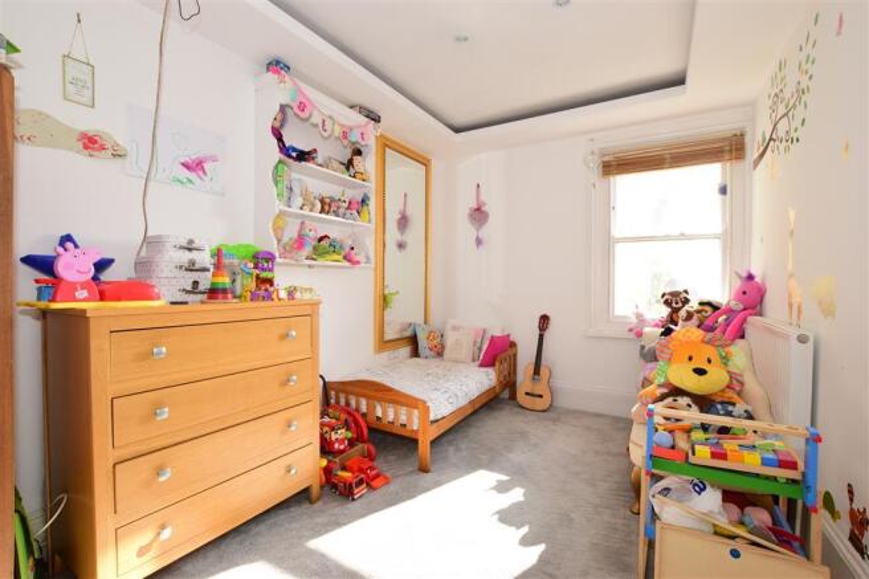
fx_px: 362
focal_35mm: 15
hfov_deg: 100.4
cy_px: 290
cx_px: 434
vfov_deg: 77.3
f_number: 9
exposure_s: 1/200
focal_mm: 10
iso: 640
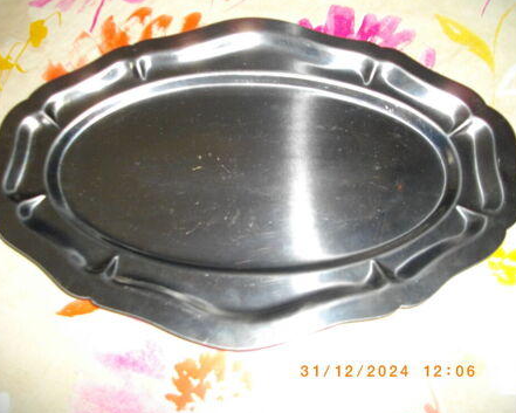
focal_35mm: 34
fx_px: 519
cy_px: 206
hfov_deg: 52.8
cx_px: 252
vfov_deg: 43.4
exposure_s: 1/50
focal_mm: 5.7
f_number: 2.9
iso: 200
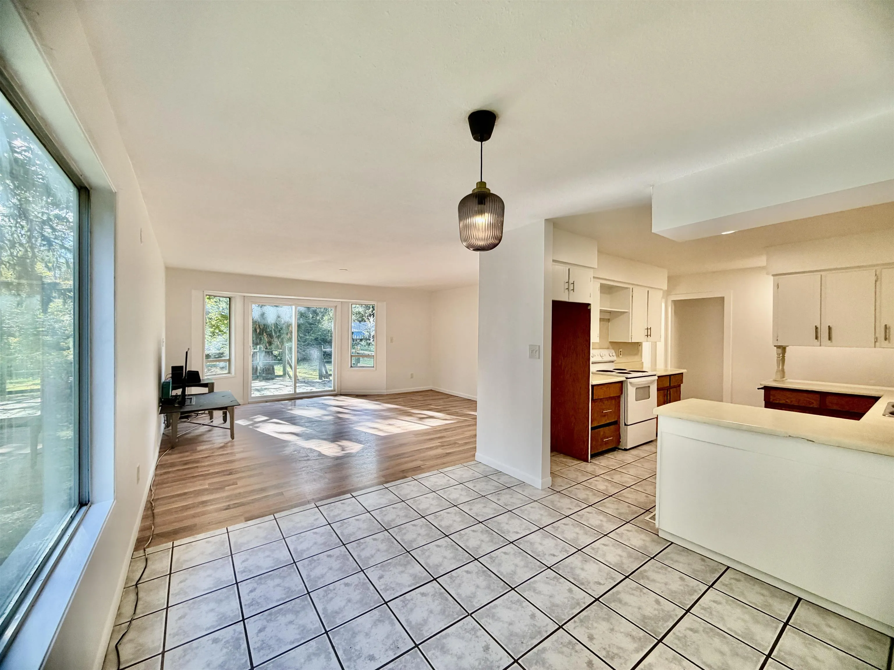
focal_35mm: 14
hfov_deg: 102.1
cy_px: 335
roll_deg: -1.3
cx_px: 447
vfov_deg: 85.7
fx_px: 362
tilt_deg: -1.3
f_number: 2.2
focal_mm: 2.22
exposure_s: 1/120
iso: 125
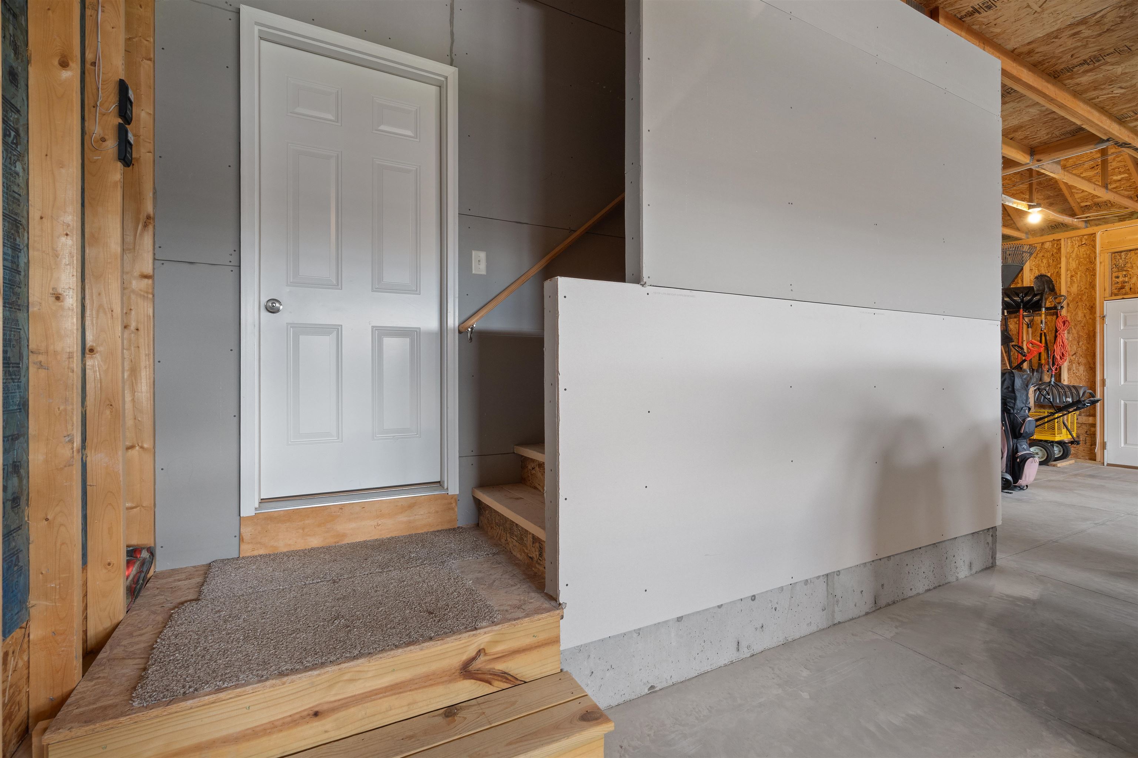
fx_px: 506
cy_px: 379
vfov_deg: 73.7
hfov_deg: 96.7
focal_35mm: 16
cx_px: 569
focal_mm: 16
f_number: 11
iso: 640
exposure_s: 3.2
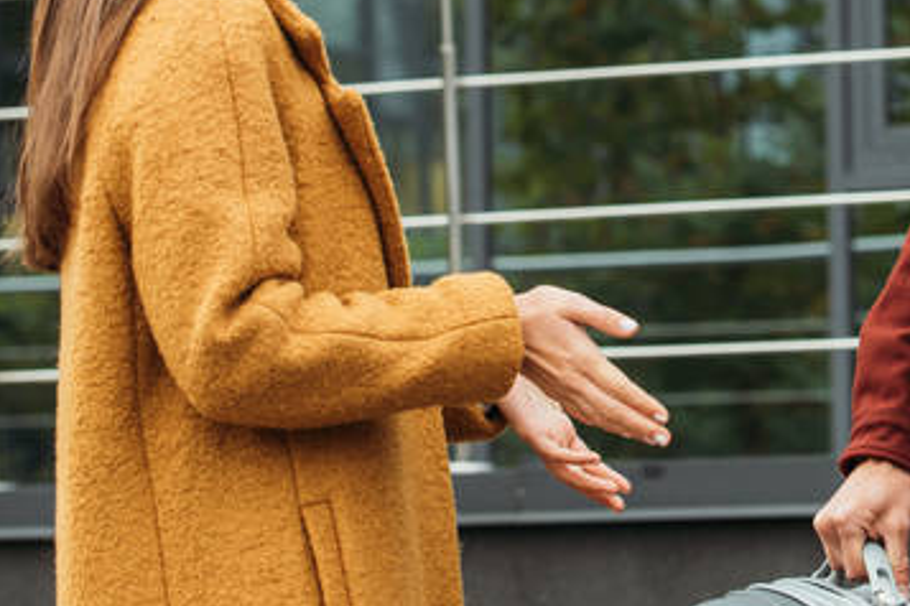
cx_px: 1013
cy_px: -88
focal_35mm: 235
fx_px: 5940
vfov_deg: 5.8
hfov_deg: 8.7
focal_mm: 82
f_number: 5.6
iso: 100
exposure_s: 1/160
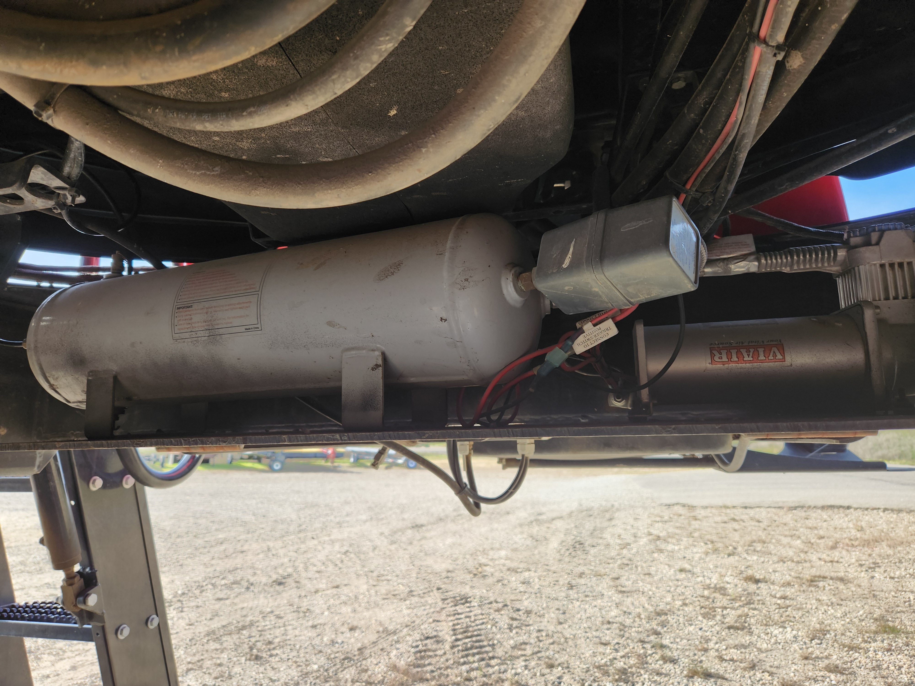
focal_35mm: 23
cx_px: 458
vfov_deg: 58.9
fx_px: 608
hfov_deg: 73.9
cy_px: 343
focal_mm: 5.4
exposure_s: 1/180
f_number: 1.8
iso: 20
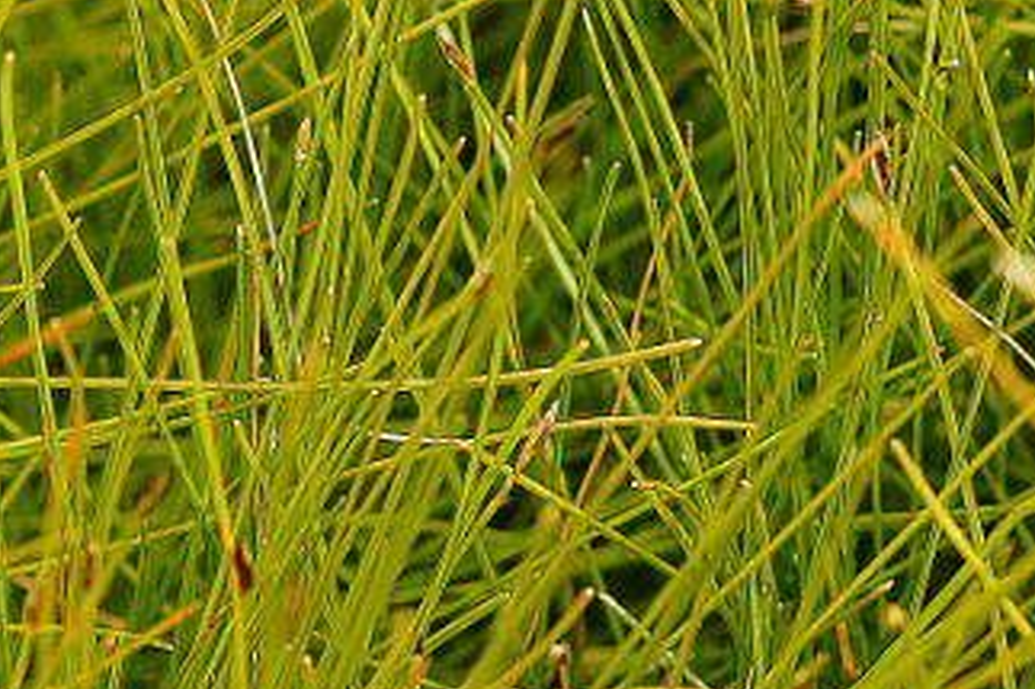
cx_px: -401
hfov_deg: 3.7
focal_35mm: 557
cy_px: 580
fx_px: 16005
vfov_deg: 2.5
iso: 160
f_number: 6.3
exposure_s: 1/160
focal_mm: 100
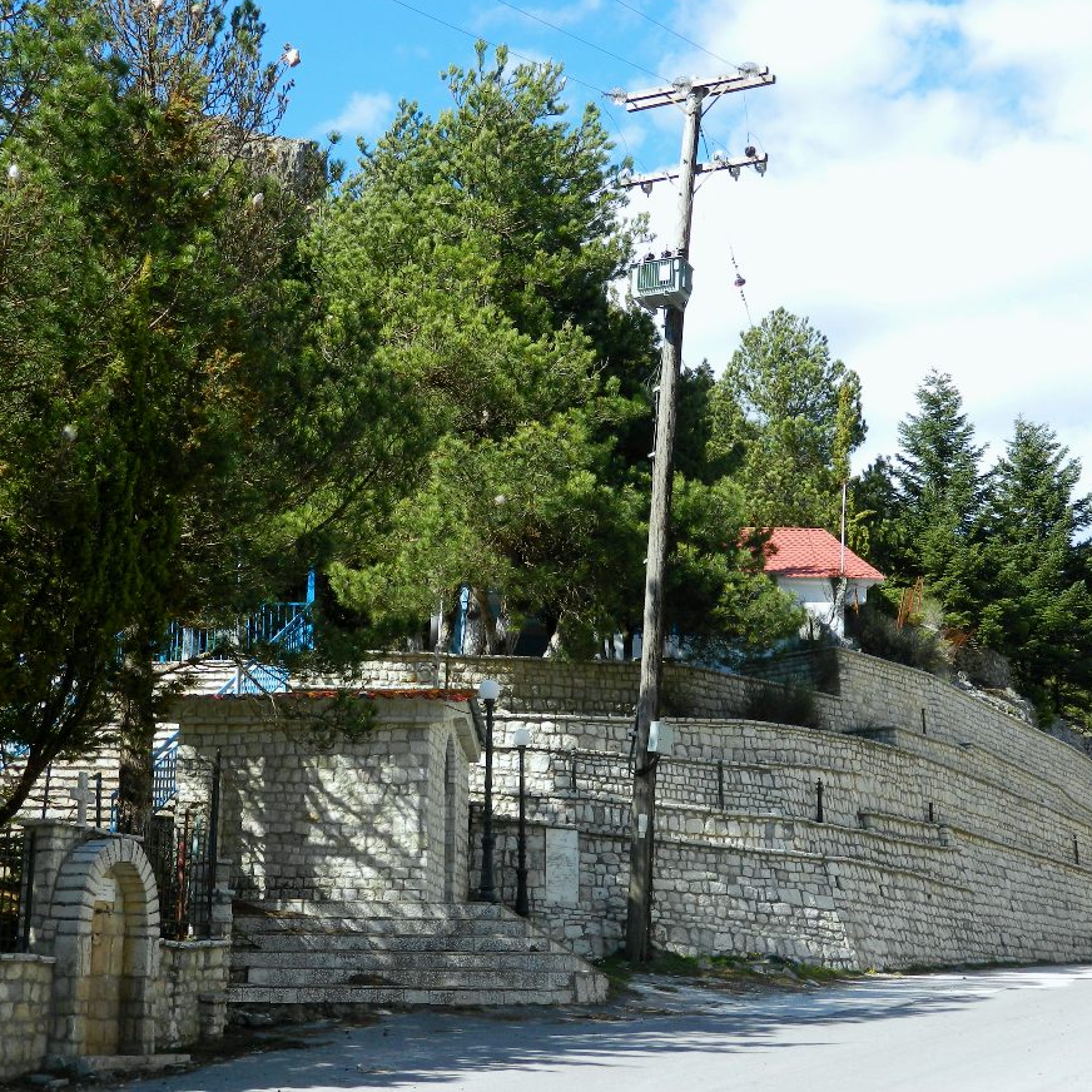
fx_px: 1999
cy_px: 543
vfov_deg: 30.6
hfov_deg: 30.5
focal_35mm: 56
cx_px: 500
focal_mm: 8.4
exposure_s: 1/400
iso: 80
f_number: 3.6
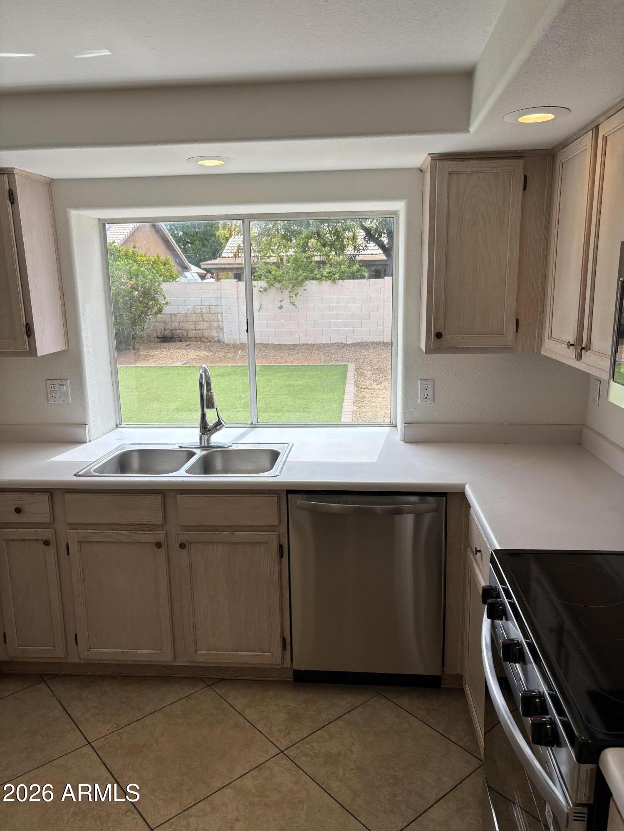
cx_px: 312
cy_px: 416
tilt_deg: -11.7
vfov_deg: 67.3
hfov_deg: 53.1
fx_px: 625
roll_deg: +0.4
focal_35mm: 26
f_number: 1.6
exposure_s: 1/1196
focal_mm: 5.96
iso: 50
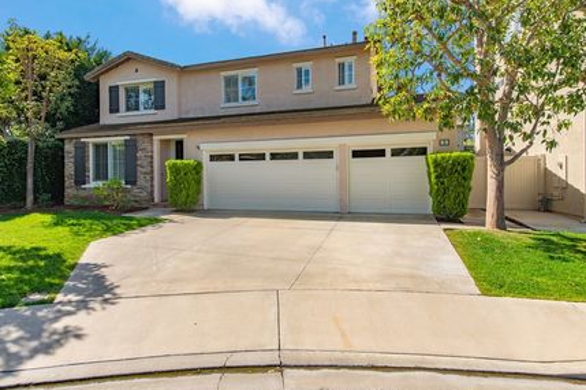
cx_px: 276
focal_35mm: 21
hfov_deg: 81.2
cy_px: 179
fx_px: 341
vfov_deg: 59.3
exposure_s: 1/400
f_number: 7.1
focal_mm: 18
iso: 100
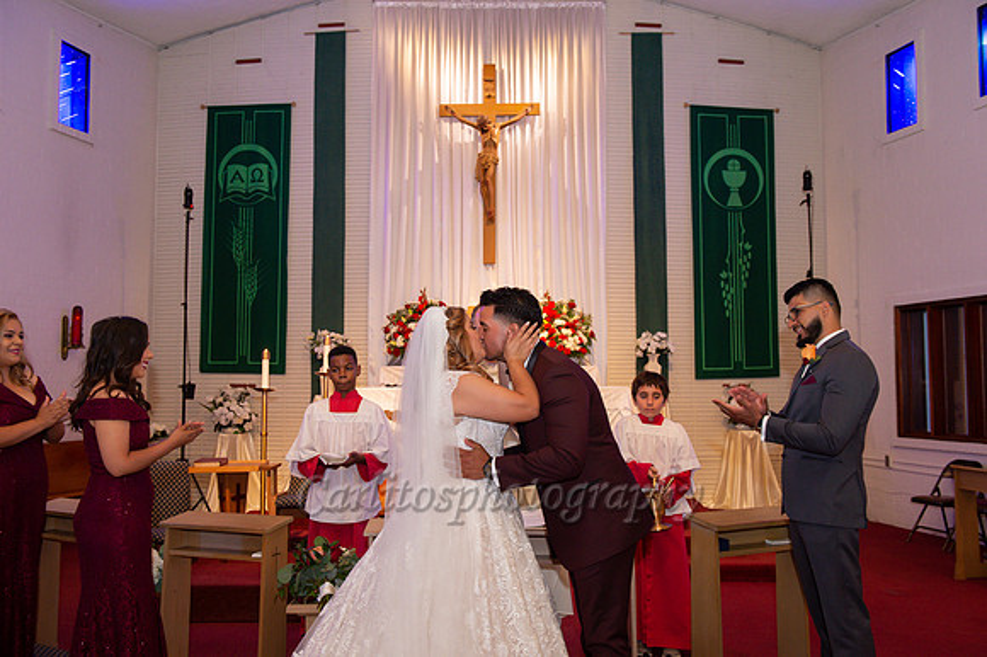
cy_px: 328
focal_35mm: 34
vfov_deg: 38.8
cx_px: 494
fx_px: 932
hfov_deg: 55.8
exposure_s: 1/60
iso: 1250
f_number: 4.5
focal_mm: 34
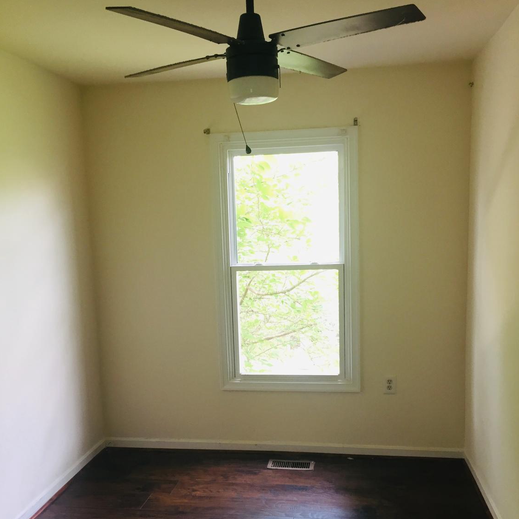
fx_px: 594
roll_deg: +3.0
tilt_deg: -8.7
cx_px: 257
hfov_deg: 47.2
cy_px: 307
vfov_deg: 47.0
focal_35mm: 35
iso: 80
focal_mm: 4.15
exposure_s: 1/30
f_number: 2.2
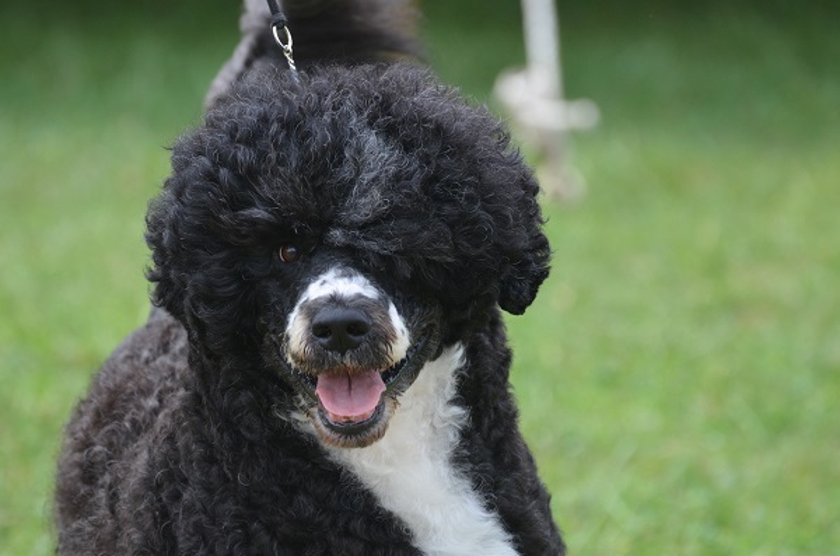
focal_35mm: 360
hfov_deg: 5.7
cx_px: 420
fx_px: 8380
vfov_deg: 3.8
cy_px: 278
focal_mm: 240
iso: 560
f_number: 5.6
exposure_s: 1/1000
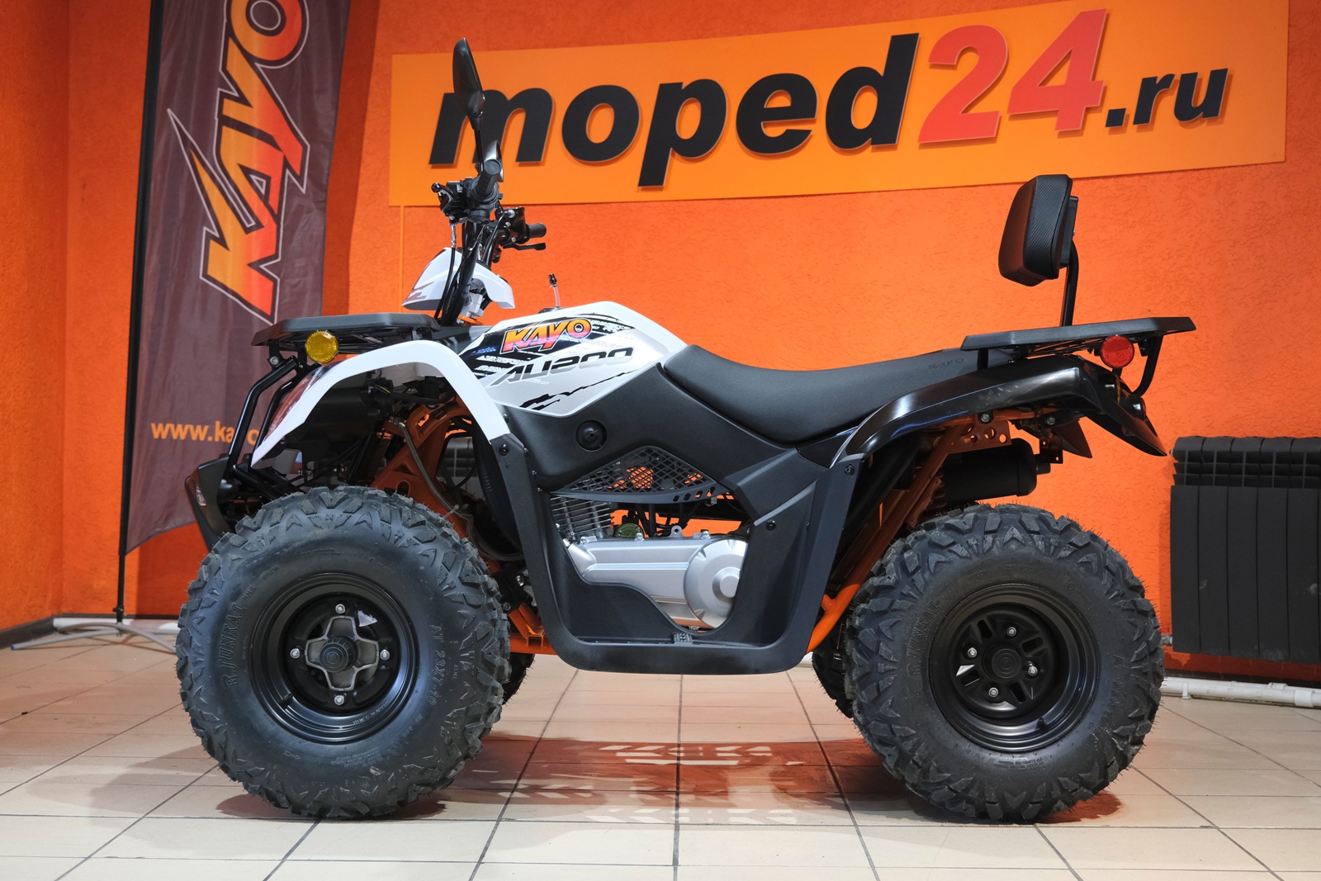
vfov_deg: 27.5
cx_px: 660
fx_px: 1798
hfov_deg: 40.3
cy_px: 440
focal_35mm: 49
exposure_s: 1/80
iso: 1600
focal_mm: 32.5
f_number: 4
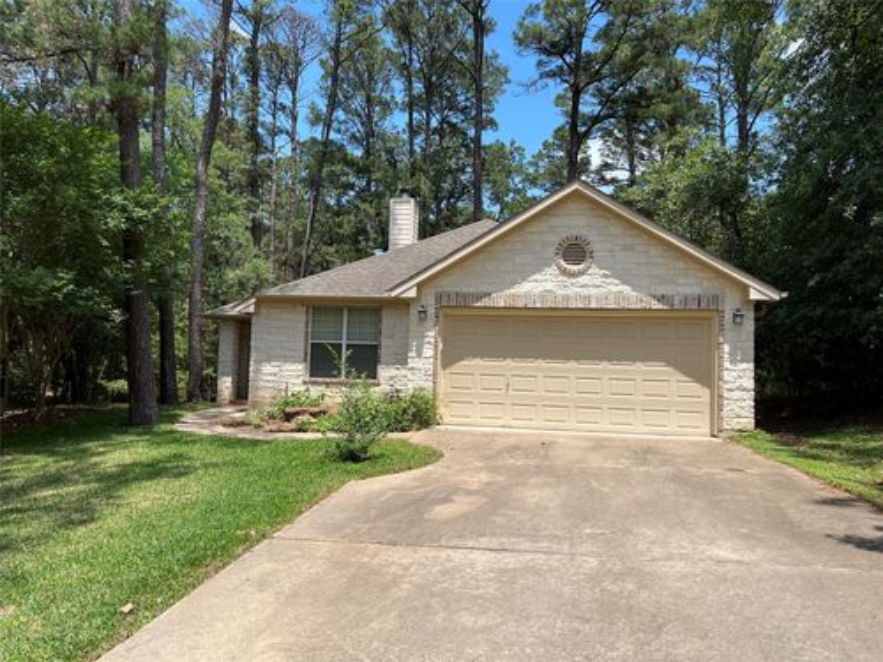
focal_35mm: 26
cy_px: 331
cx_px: 442
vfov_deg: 53.1
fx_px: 663
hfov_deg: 67.3
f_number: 1.6
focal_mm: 5.1
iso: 50
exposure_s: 1/2268
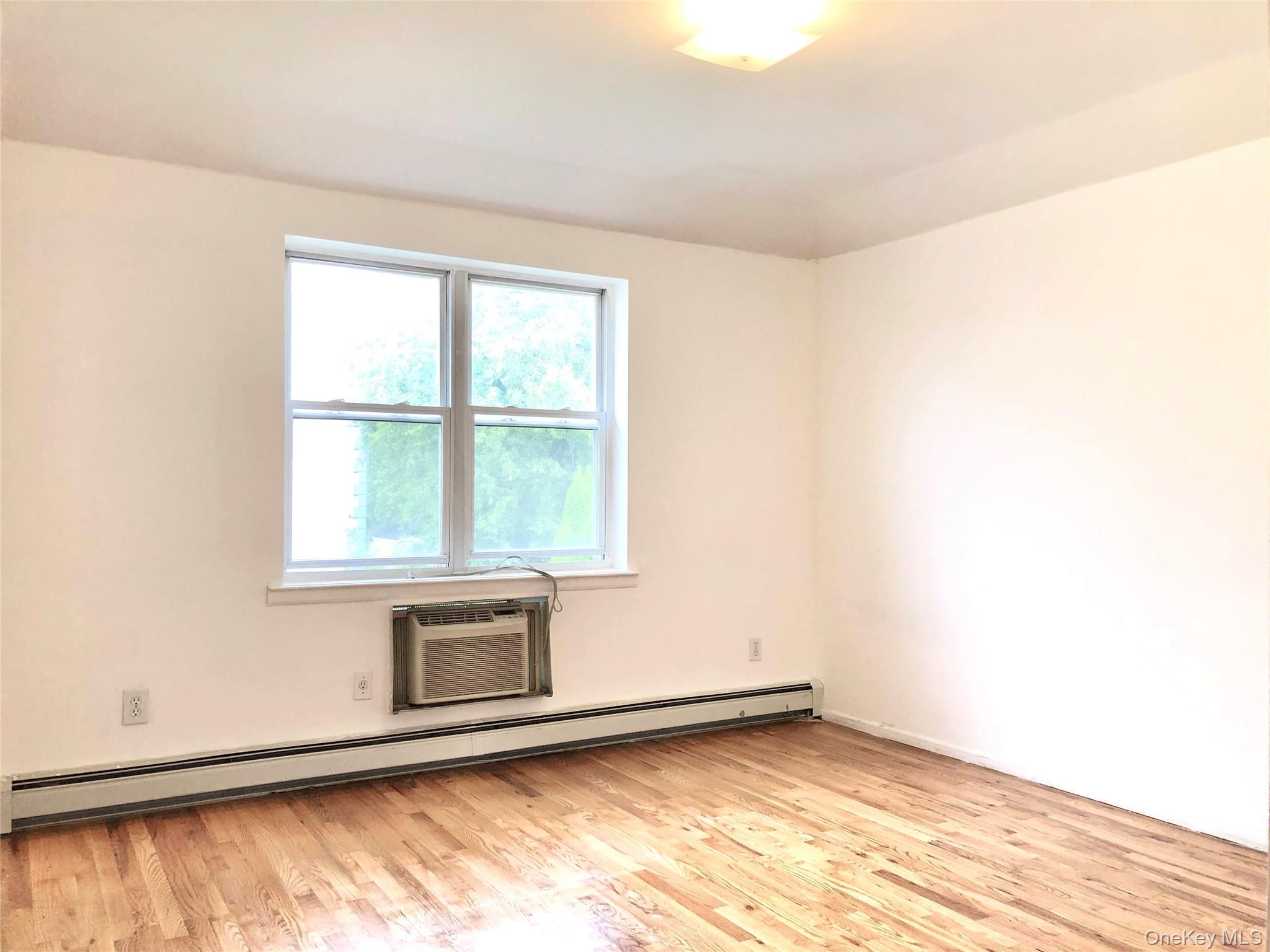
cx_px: 635
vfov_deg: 49.7
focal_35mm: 28
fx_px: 1027
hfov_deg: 63.4
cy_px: 476
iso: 25
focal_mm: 4
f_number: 1.8
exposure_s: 1/40
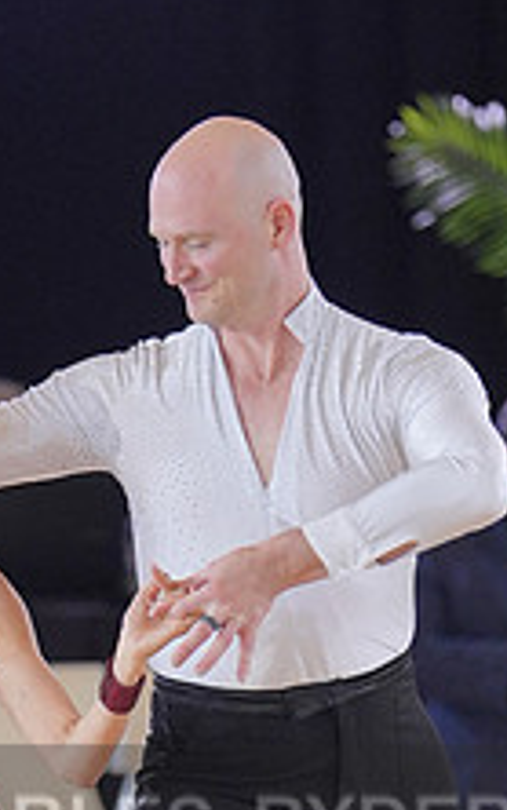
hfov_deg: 3.0
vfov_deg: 4.8
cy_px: 868
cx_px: 71
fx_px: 9582
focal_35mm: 434
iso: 1000
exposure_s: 1/500
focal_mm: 109
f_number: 2
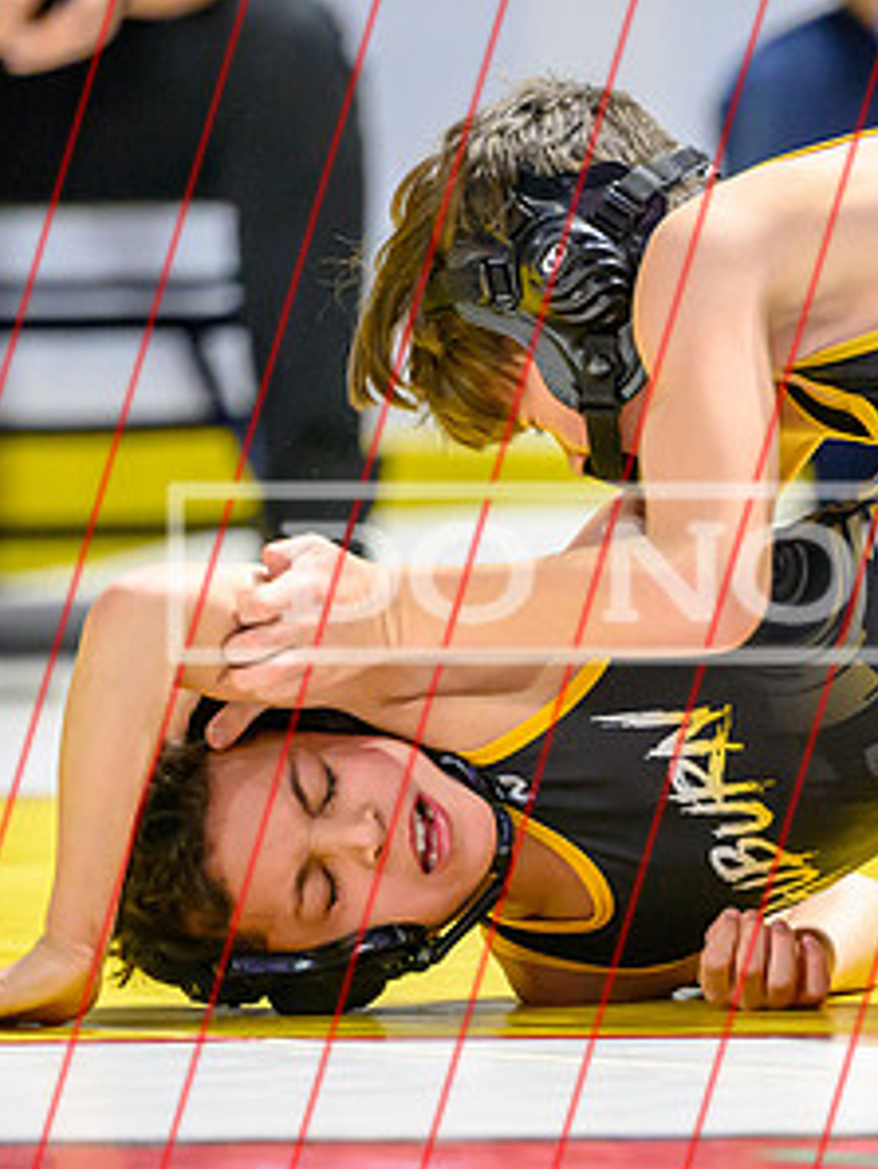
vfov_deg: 3.7
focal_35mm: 533
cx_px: 692
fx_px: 18012
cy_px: 831
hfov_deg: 2.8
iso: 4500
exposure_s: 1/800
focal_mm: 200
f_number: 2.8
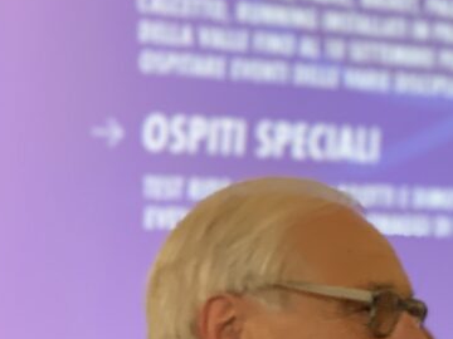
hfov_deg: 13.1
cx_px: 508
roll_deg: +2.1
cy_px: 242
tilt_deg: +6.6
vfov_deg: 10.0
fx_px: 1937
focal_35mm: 148
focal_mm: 6
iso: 80
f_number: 2.4
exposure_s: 1/50
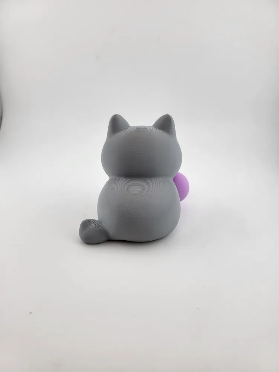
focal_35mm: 24
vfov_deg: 71.6
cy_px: 186
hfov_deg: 56.8
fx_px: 258
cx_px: 140
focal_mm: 5
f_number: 1.8
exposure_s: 1/598
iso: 40
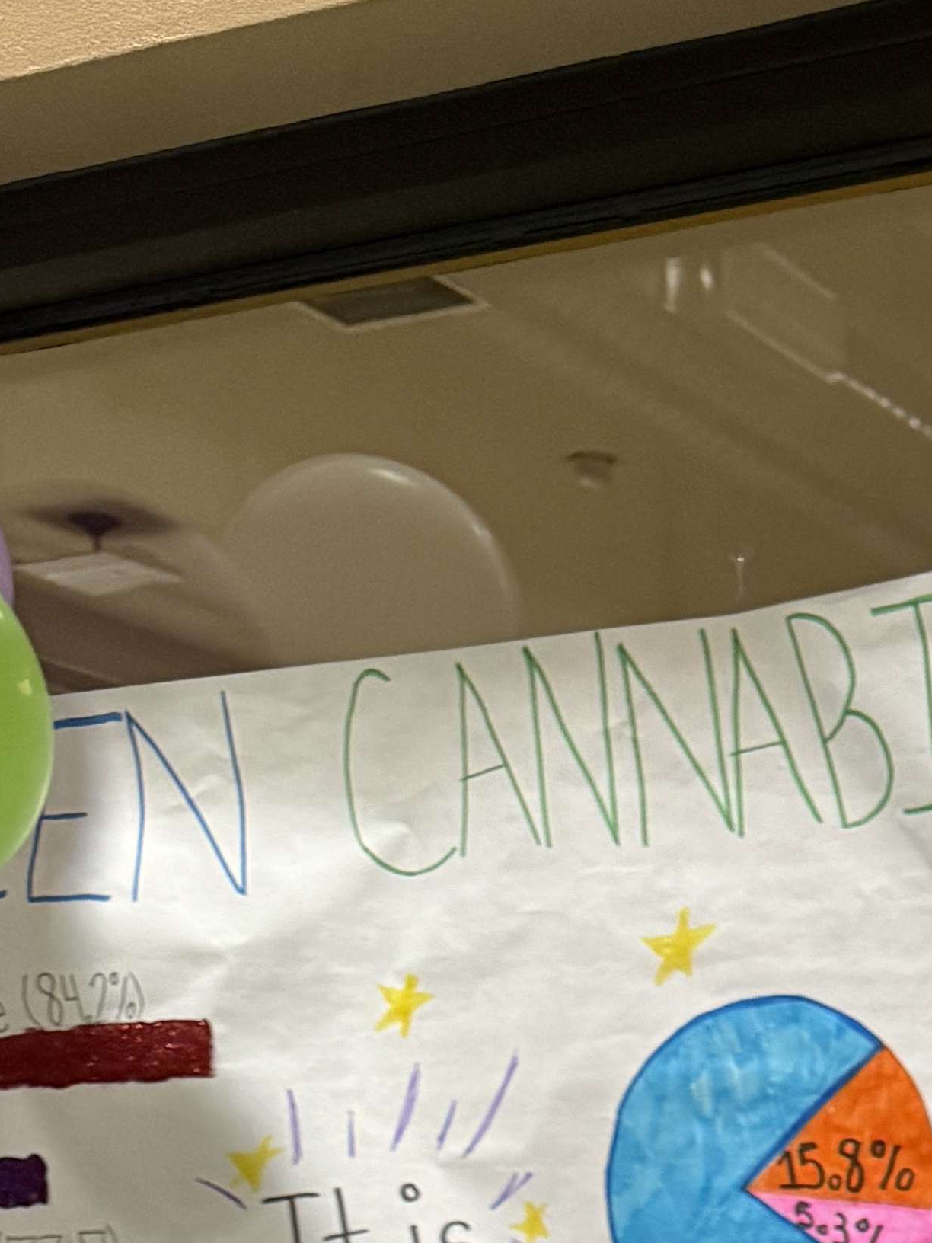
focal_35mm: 84
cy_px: 2077
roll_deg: +1.2
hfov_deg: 16.1
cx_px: 1409
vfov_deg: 19.1
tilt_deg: -8.1
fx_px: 3015
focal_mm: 6.76
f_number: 1.78
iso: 250
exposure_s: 1/60
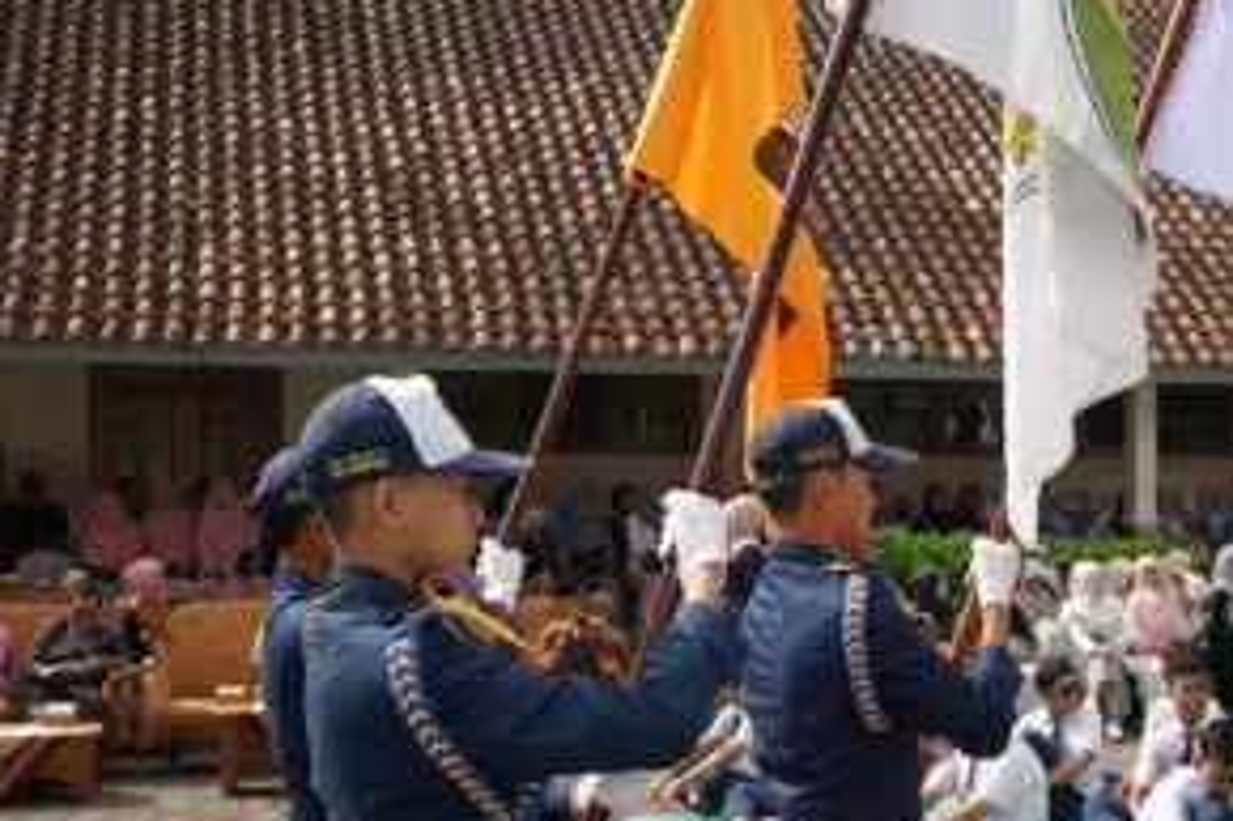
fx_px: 1985
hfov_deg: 34.1
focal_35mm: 58
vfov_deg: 23.2
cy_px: 562
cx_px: 859
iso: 125
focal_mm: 40
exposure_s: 1/250
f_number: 9
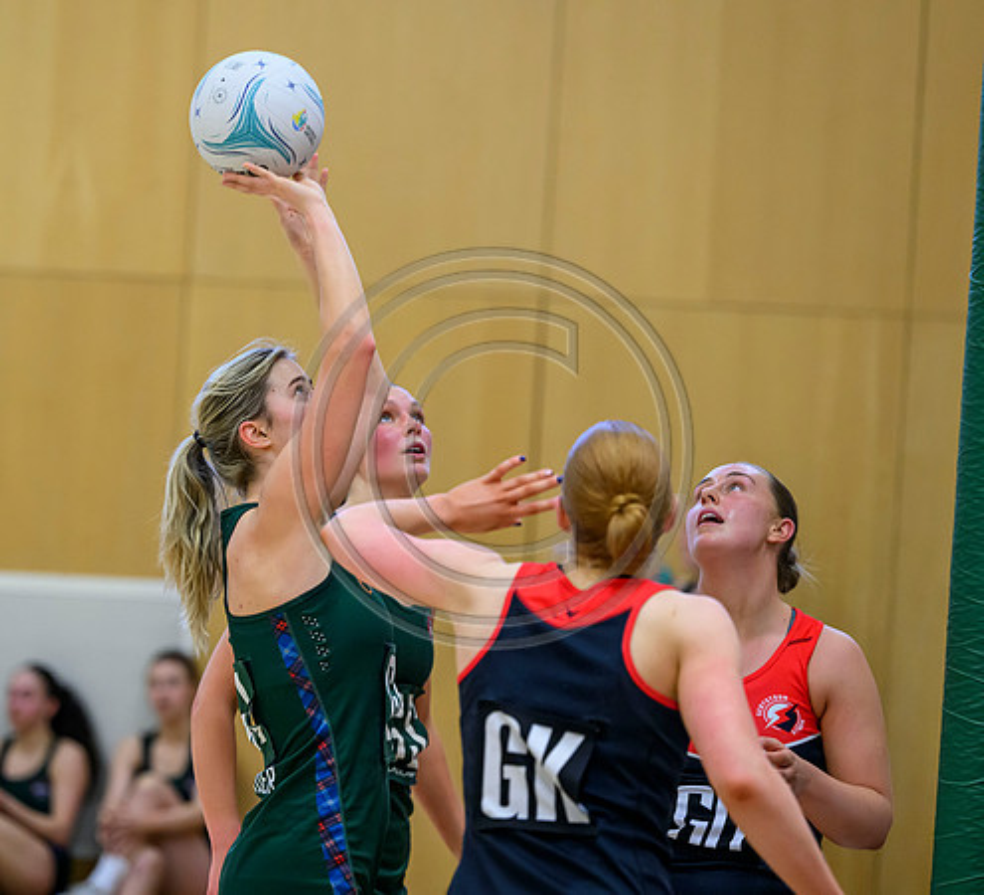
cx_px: 313
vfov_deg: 8.9
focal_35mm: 188
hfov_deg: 9.8
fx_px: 5763
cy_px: 448
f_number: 3.2
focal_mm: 150
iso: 4000
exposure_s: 1/1000
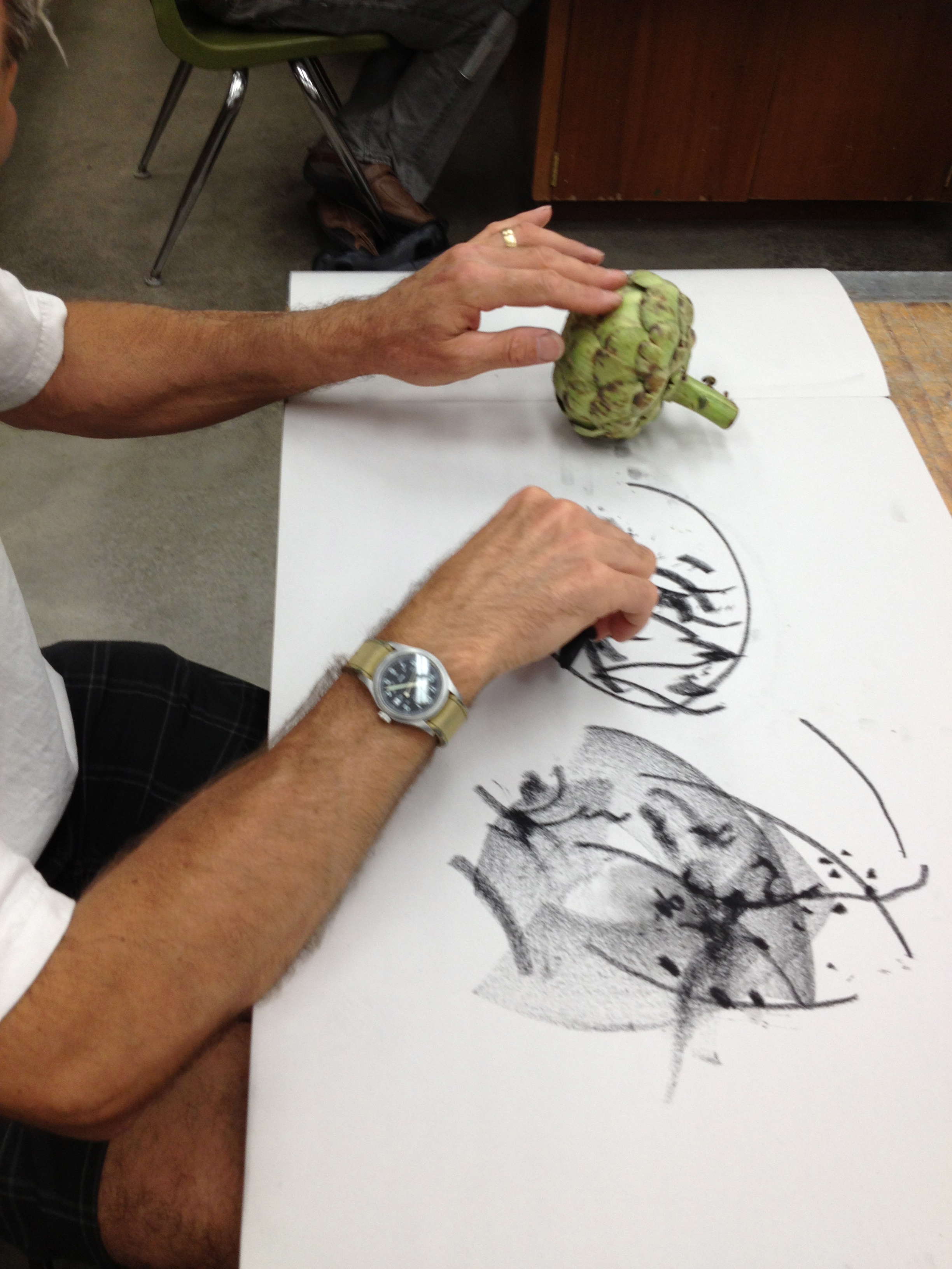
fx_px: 1283
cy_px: 634
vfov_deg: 52.6
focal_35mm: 35
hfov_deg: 40.7
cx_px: 476
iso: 50
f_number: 2.4
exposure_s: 1/24
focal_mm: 4.28
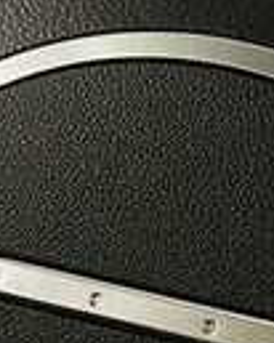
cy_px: 254
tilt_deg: -20.9
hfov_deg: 4.7
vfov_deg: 5.9
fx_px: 3319
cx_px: 322
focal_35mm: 327
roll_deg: -3.6
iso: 125
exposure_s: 1/50
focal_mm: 6.86
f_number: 1.78
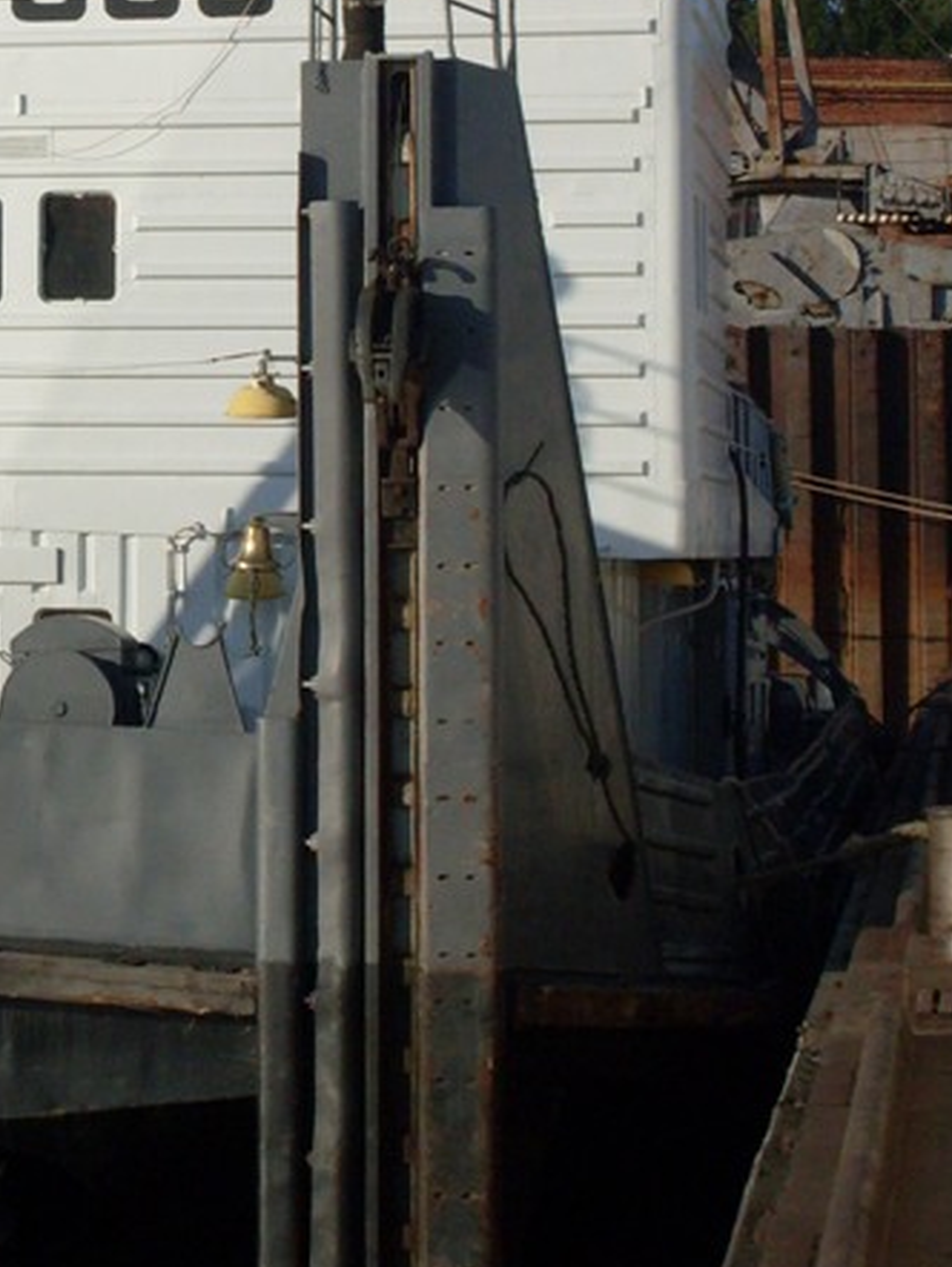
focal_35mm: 139
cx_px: -72
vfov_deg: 14.1
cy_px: 278
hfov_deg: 10.6
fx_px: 5092
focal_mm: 9.9
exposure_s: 1/250
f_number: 9.9
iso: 80
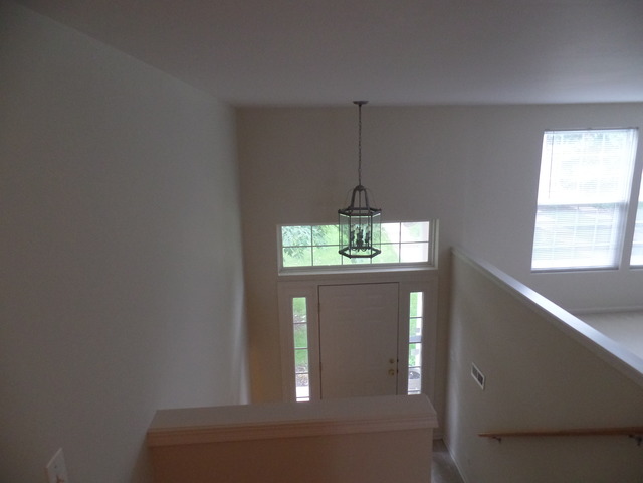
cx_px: 322
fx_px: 427
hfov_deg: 73.9
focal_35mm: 23
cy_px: 242
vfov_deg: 58.9
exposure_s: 1/15
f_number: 2.8
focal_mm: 4.1
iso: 480
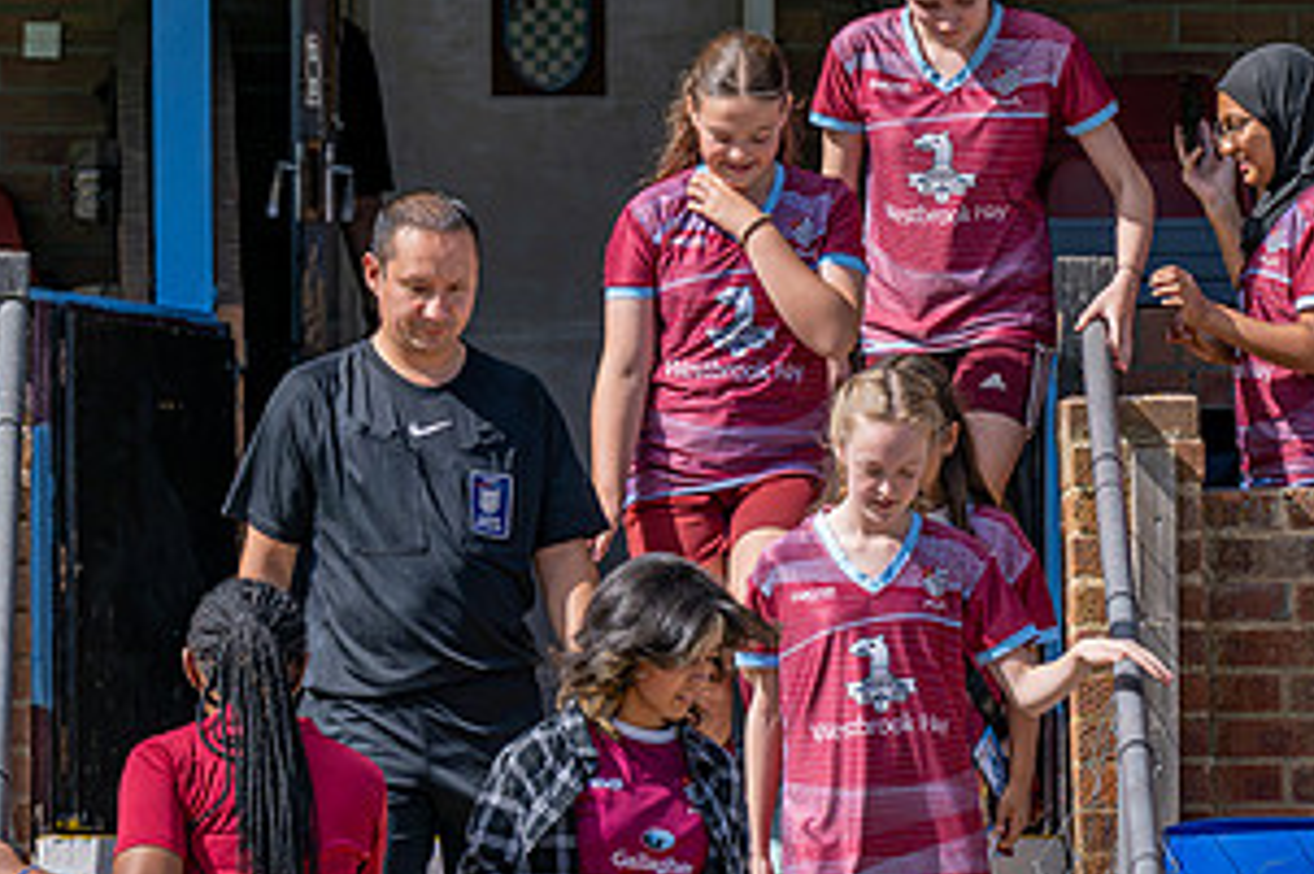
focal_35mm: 488
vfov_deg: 2.8
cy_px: 1171
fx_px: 17802
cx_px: 756
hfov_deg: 4.2
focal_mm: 165
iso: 200
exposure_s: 1/4000
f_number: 4
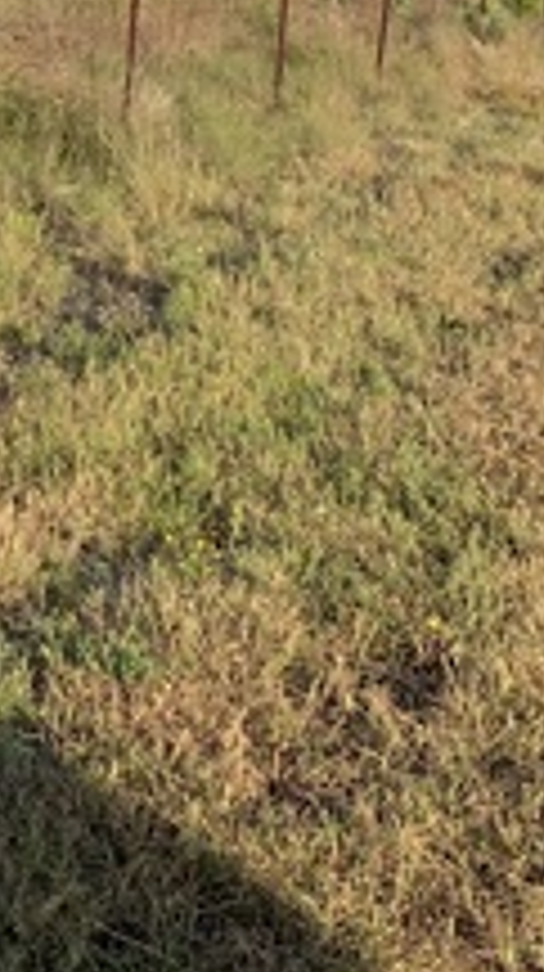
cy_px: 0
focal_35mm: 84
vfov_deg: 24.2
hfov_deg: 12.4
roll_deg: -0.2
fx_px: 2161
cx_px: -593
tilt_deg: -6.2
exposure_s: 1/1021
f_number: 1.8
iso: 25
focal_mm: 4.25
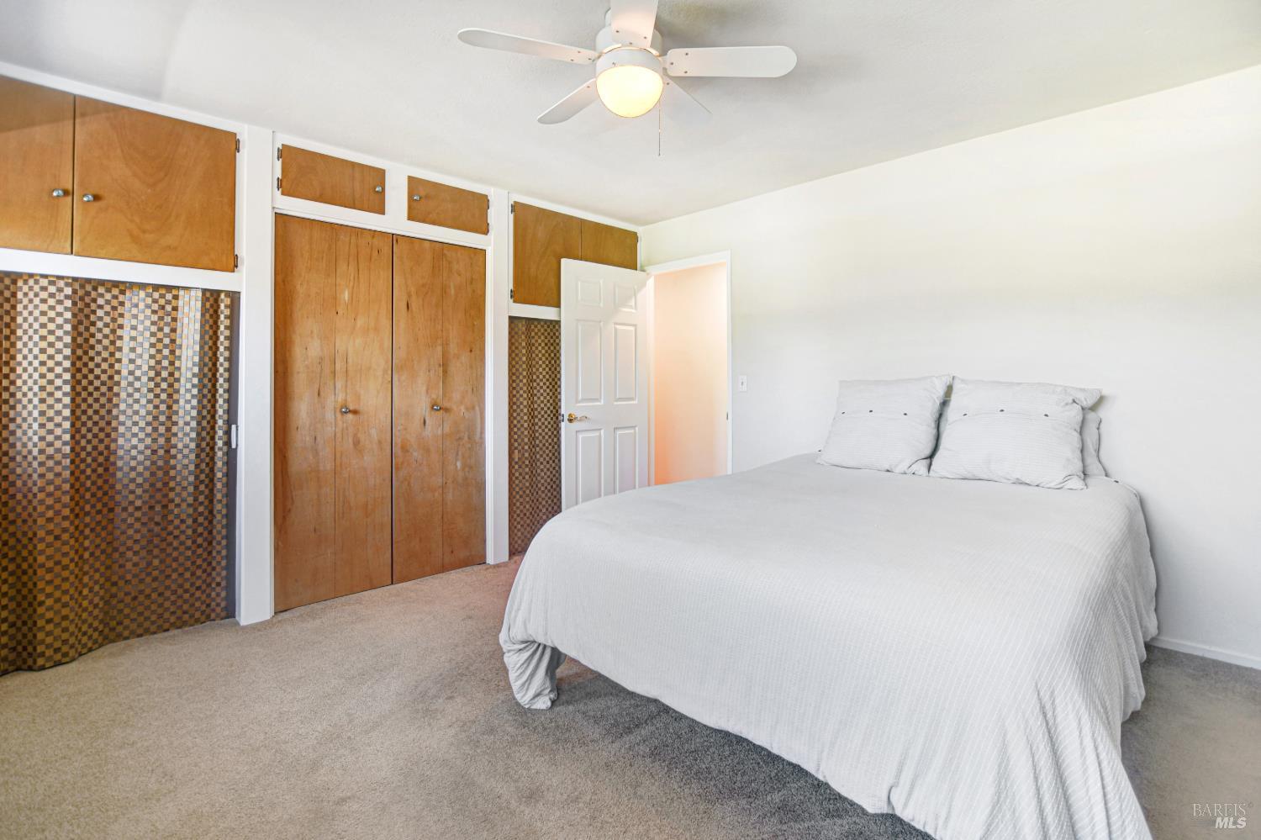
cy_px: 420
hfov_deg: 96.8
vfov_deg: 73.7
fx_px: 560
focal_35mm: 16
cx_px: 630
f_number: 3.5
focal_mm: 11
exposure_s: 1/50
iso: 100
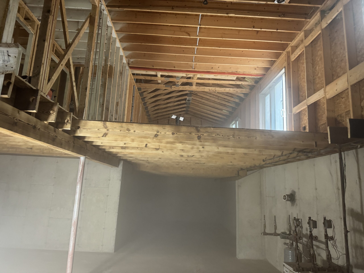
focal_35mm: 24
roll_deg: -0.2
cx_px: 182
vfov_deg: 56.8
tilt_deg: +11.3
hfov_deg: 71.6
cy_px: 136
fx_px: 252
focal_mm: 6.76
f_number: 1.78
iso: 320
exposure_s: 1/60
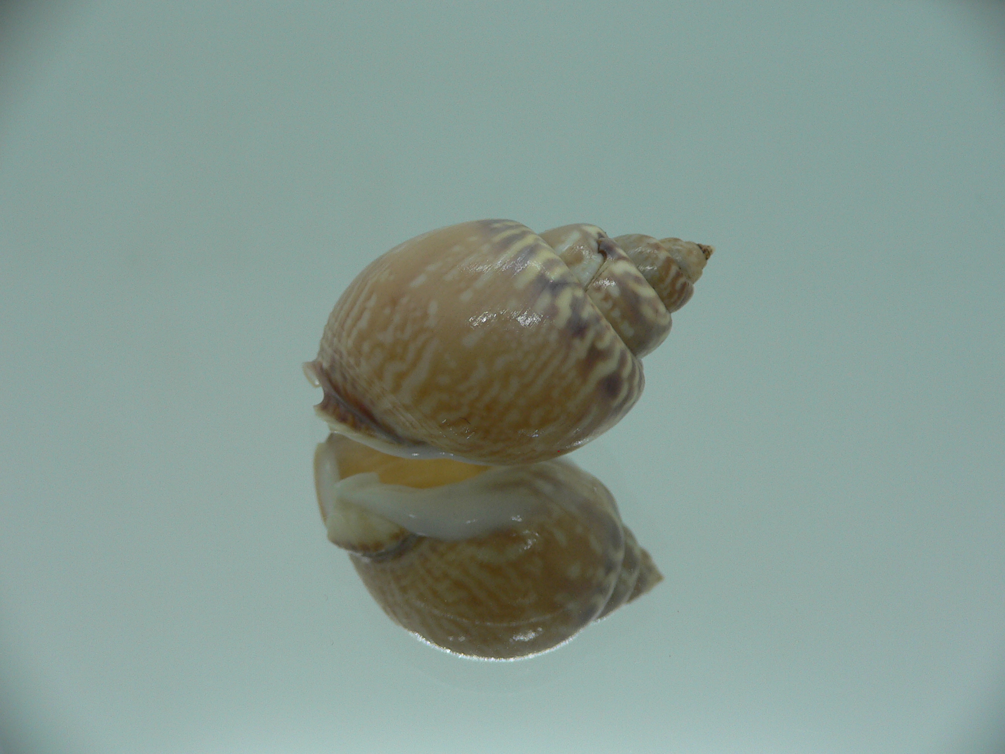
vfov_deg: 40.7
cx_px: 502
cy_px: 377
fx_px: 1016
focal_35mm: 35
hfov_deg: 52.6
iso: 80
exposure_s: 1/60
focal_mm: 4.6
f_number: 2.8
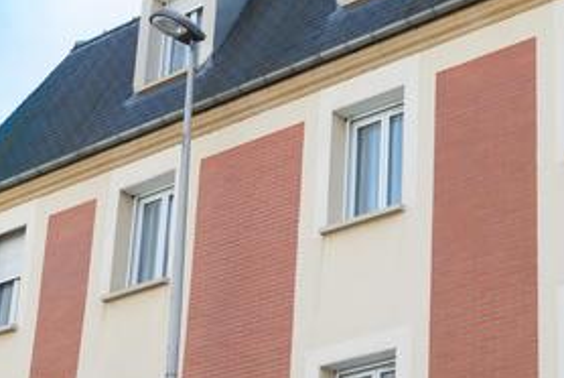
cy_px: 295
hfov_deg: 21.5
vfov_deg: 14.8
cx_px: 532
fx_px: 1443
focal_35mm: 92
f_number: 11
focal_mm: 32
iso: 250
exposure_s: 1/125
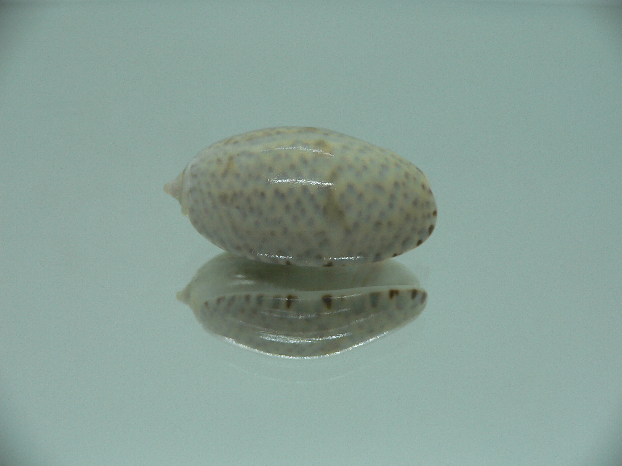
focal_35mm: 35
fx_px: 629
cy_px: 233
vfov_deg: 40.7
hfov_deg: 52.6
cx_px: 311
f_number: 2.8
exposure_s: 1/60
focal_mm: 4.6
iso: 80
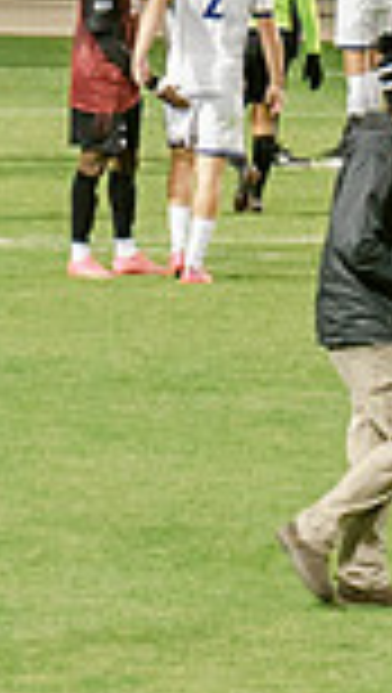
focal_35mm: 671
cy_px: 89
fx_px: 12359
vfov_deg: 3.2
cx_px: 1722
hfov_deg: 1.8
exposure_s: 1/160
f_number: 4
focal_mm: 70
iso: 2000
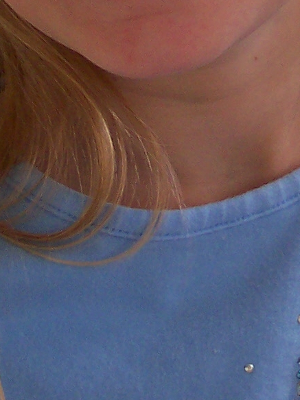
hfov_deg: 8.8
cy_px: -89
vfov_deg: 11.5
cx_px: 309
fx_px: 1942
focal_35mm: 168
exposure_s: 1/250
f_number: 2.8
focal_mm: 8
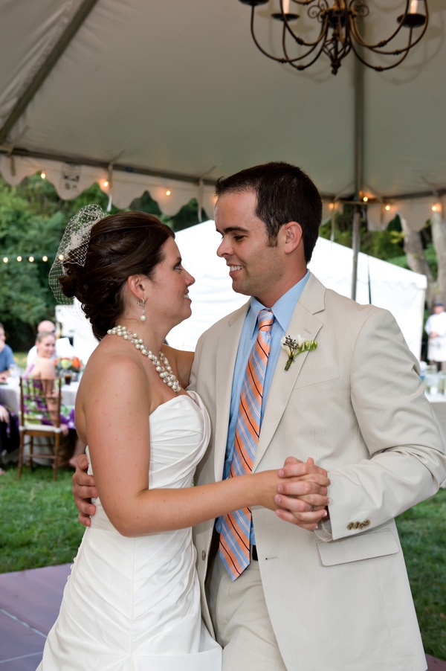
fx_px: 968
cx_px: 223
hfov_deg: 26.0
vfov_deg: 38.2
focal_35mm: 52
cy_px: 336
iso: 640
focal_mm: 52
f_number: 5.6
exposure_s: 1/160
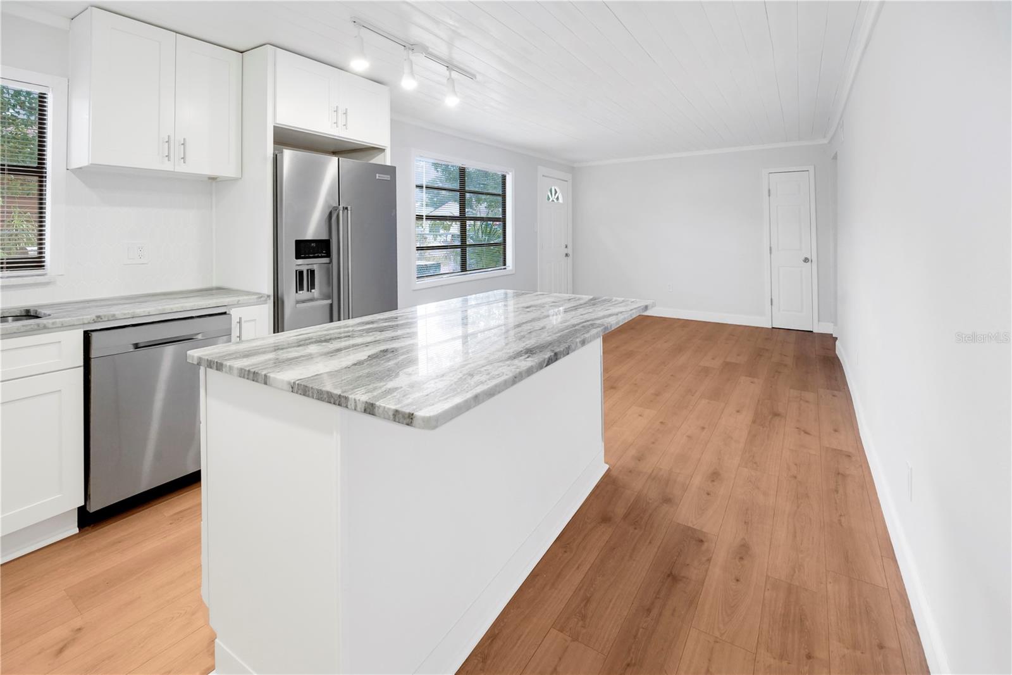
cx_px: 506
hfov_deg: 104.3
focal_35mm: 14
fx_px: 393
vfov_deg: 81.2
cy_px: 338
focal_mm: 14
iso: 800
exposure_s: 1/30
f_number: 8
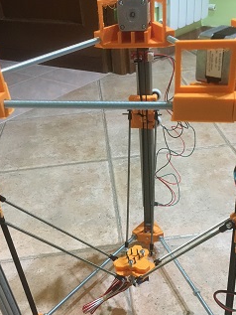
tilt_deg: -36.0
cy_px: 188
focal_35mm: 39
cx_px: 131
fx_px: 354
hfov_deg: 36.8
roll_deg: +3.5
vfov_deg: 47.6
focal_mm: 4.15
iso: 200
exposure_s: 1/17
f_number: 2.2
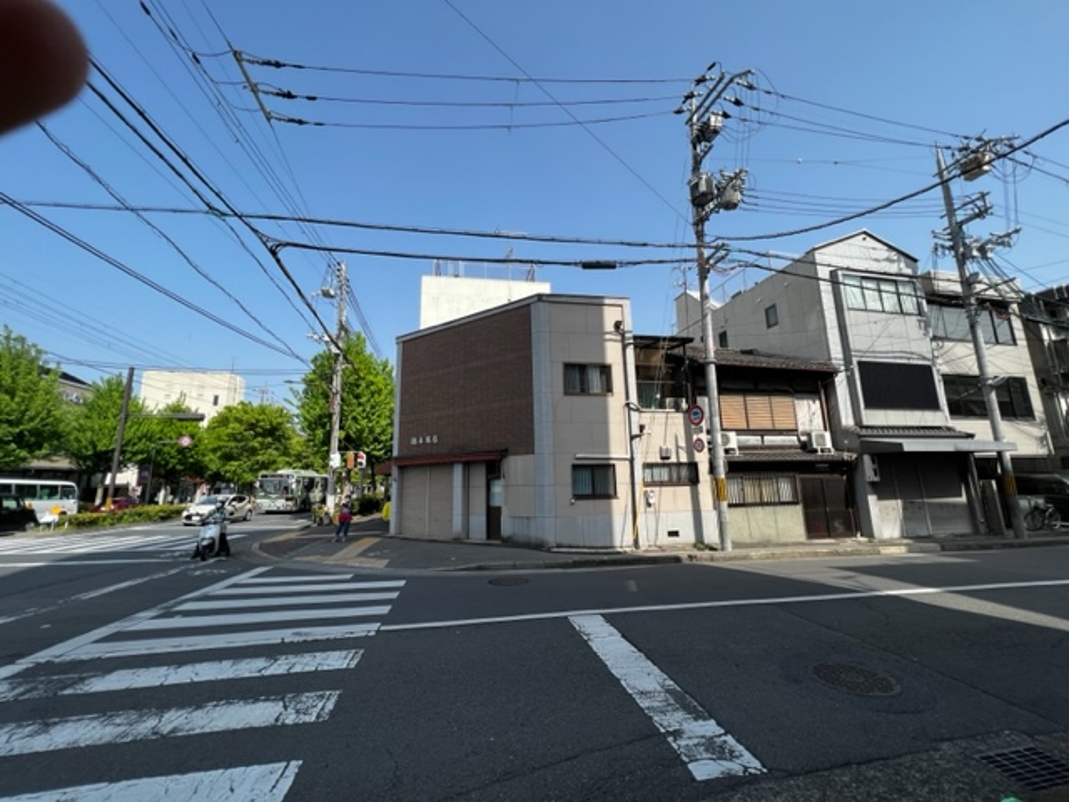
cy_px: 401
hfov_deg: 106.2
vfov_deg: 89.9
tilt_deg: +10.7
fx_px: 401
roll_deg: +1.4
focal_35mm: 13
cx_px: 534
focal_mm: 1.57
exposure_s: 1/1064
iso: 32
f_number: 1.8
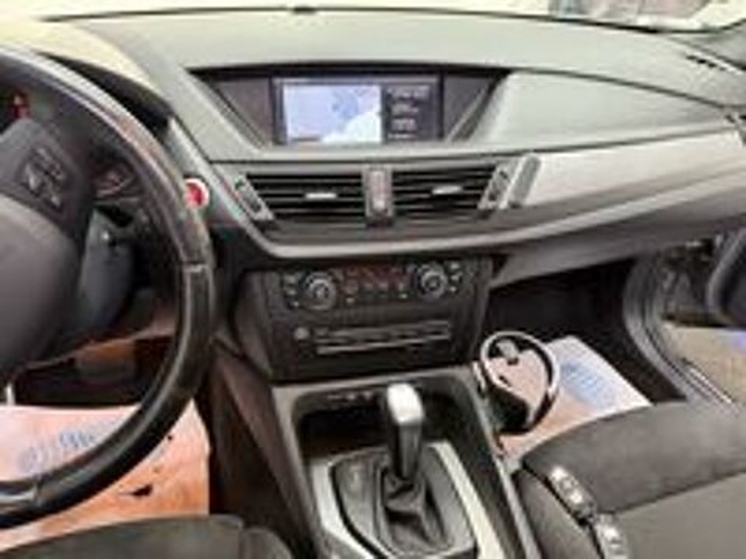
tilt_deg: -32.9
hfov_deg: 71.6
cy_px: 280
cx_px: 373
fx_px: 517
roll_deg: -1.9
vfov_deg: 56.8
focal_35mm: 24
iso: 640
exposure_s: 1/60
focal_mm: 6.76
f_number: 1.78
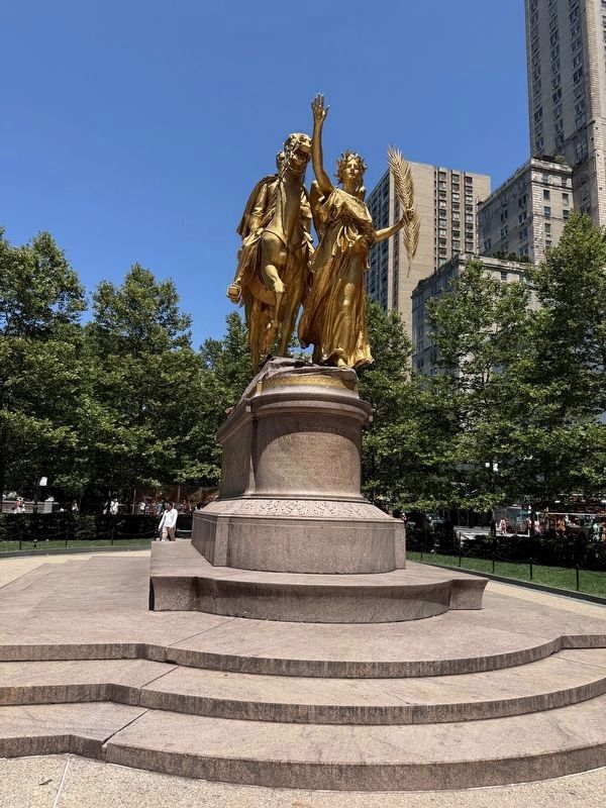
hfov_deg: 56.8
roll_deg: -3.8
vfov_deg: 71.6
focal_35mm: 24
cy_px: 404
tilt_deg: +11.5
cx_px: 303
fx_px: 560
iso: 80
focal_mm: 6.76
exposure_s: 1/4167
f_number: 1.78
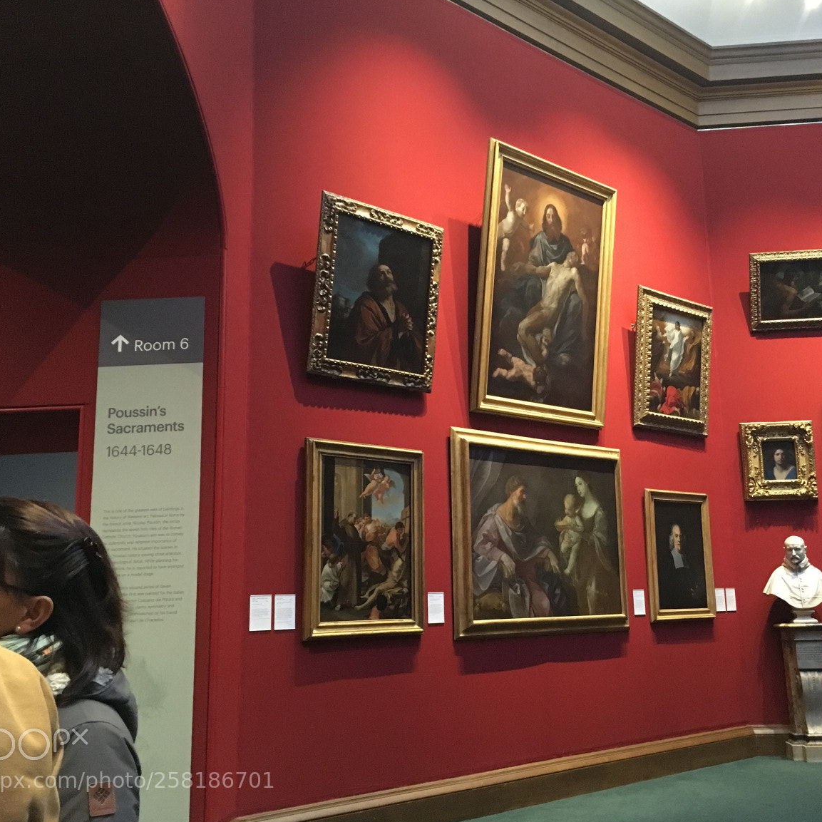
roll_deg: +1.8
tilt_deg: +12.5
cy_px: 414
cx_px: 478
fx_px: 940
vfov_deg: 47.2
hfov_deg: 47.0
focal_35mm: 35
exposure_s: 1/17
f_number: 2.2
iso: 250
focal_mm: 4.15
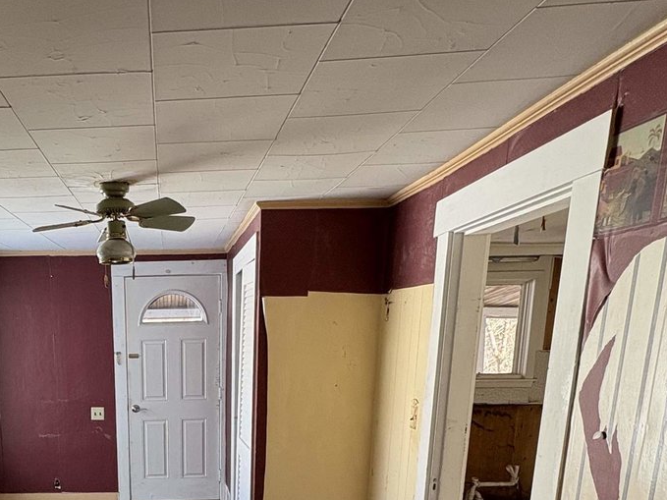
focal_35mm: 33
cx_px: 138
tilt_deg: -11.3
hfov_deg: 52.0
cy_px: 470
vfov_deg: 39.2
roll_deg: +1.3
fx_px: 636
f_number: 2.2
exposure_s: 1/99
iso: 100
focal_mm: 2.22
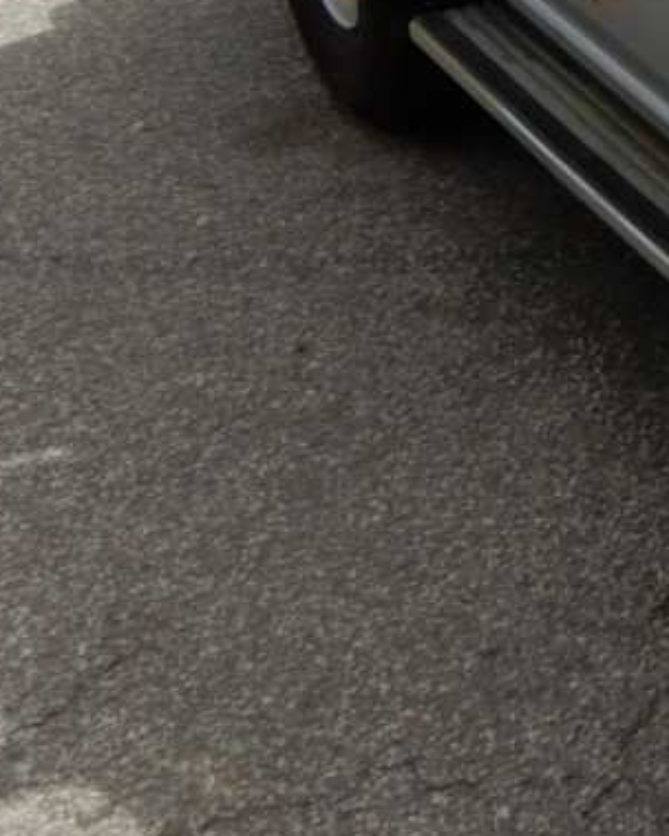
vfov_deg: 18.3
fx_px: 2451
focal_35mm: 99
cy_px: -192
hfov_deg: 12.8
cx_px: 1486
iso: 80
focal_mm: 4.3
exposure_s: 1/1600
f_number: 3.4
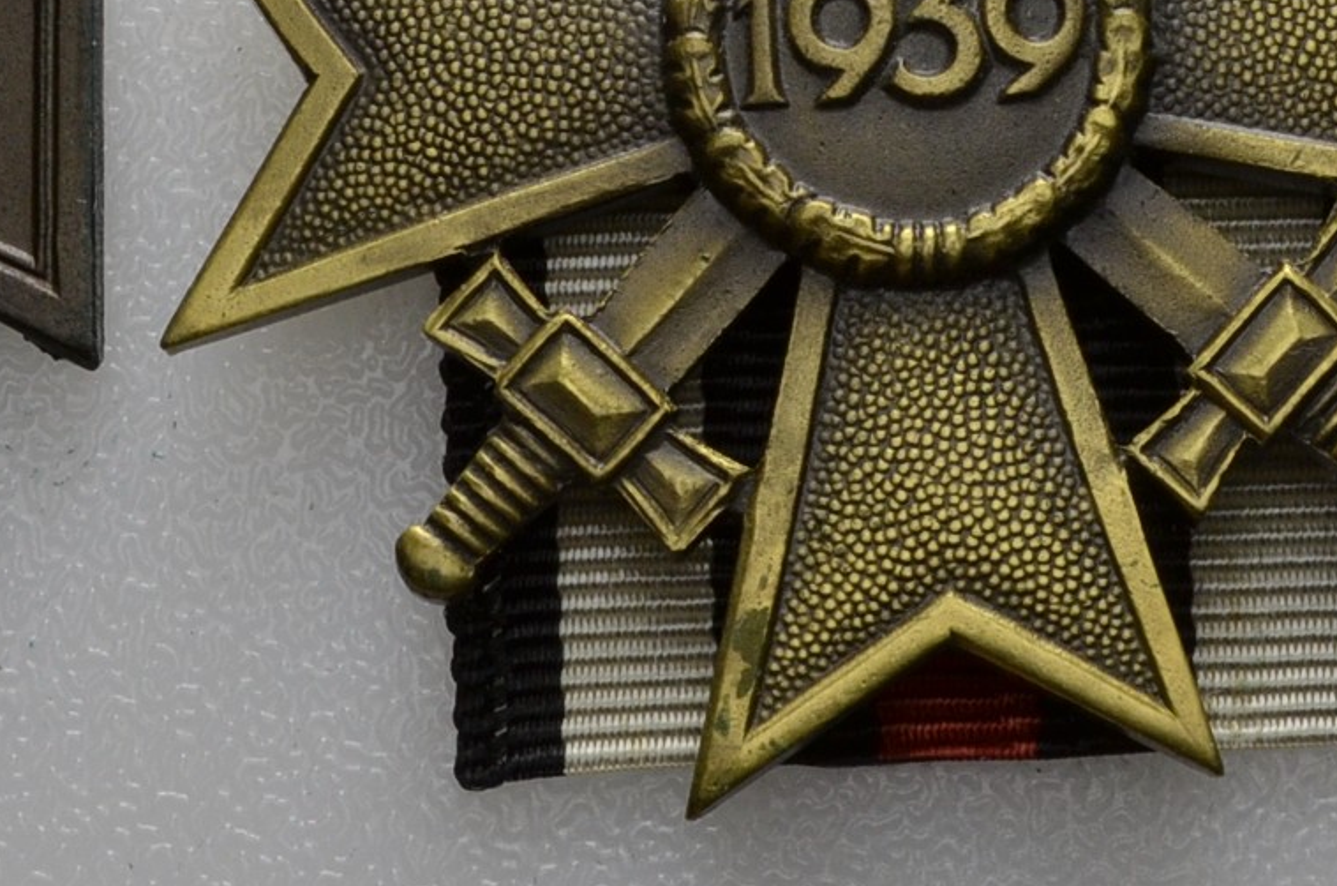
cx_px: 995
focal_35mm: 156
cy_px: 242
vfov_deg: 8.7
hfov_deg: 13.2
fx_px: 5781
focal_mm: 32
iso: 400
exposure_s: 1/250
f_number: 14
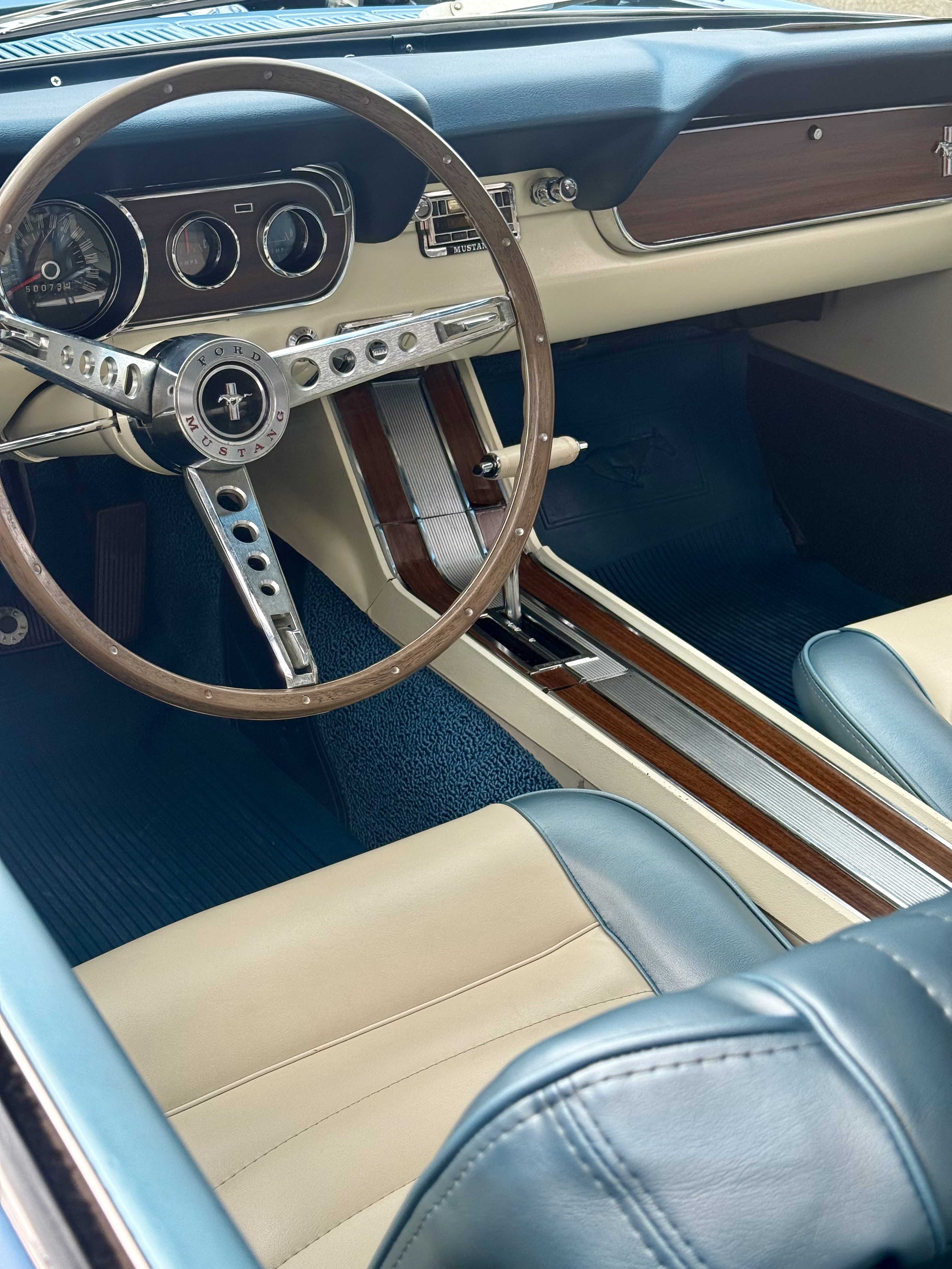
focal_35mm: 48
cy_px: 634
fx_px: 1760
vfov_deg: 39.7
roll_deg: -1.9
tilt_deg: -28.5
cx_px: 476
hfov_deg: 30.3
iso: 100
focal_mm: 6.76
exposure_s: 1/242
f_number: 1.78
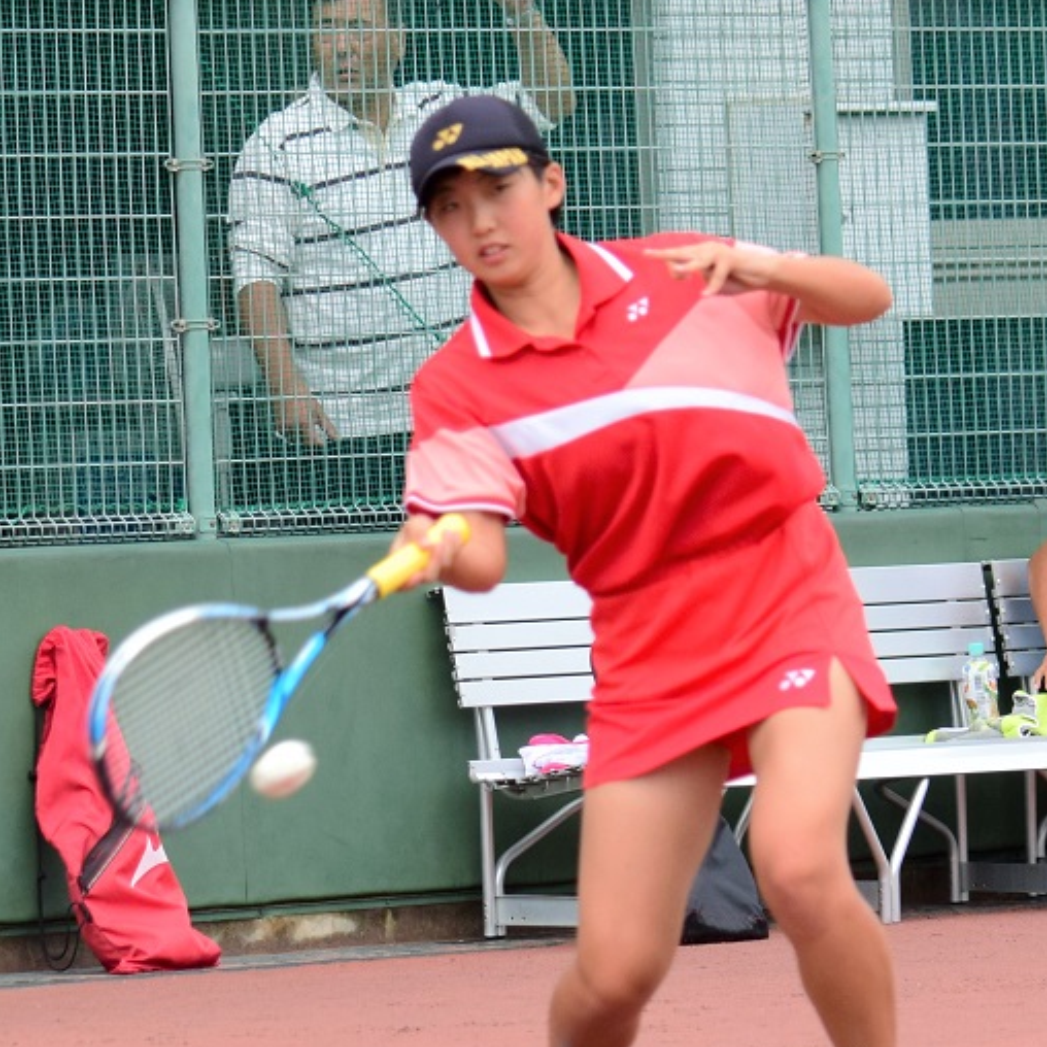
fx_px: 9445
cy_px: 672
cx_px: 497
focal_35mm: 276
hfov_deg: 6.3
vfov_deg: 6.3
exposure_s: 1/1250
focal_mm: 110
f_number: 4.8
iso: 500
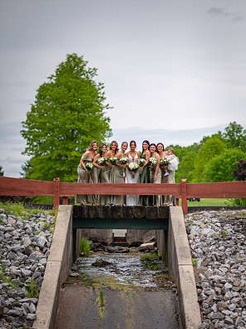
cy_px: 186
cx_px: 123
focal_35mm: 93
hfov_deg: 15.9
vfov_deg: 21.1
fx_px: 882
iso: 160
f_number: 2.2
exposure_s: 1/8000
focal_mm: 85
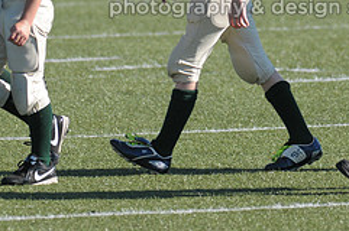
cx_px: 256
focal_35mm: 722
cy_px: -45
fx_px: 6990
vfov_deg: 1.9
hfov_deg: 2.9
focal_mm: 200
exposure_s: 1/3200
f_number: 4
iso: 640
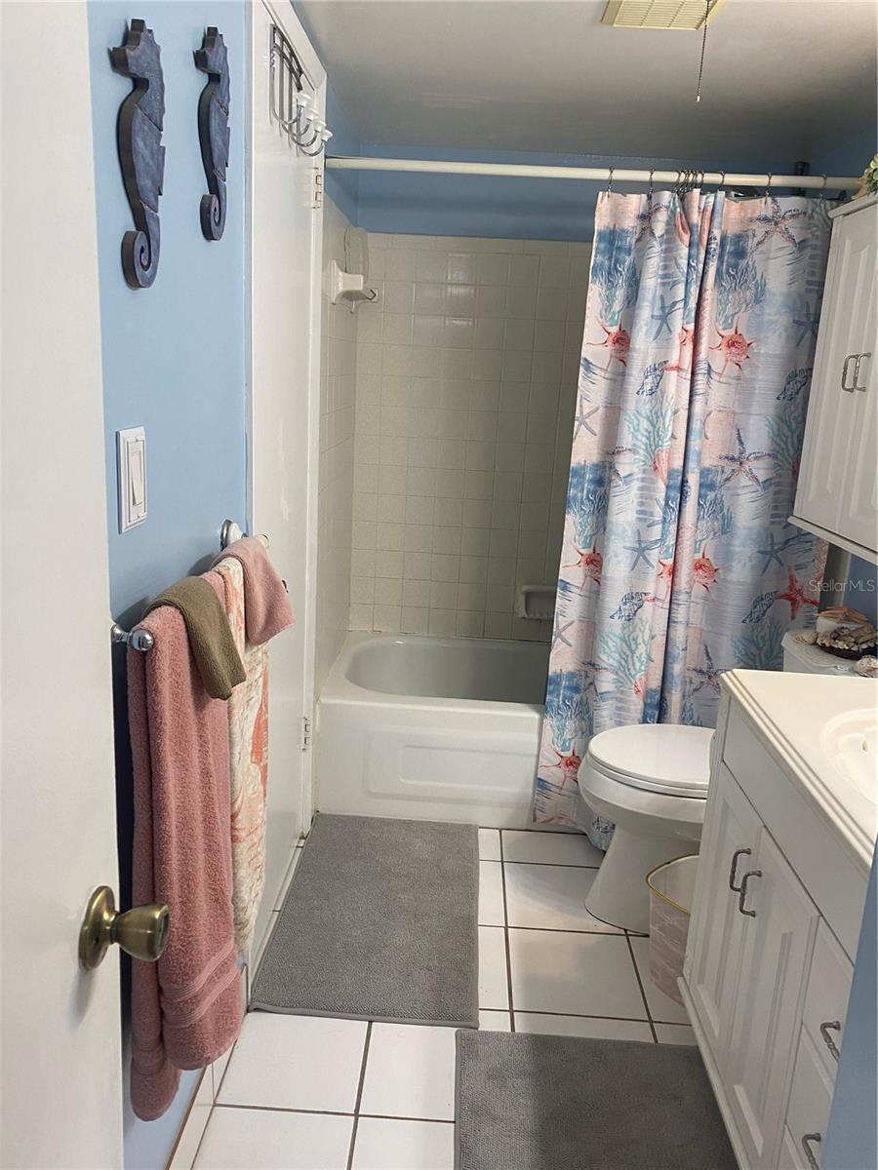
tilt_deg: -10.3
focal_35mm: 26
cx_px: 439
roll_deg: -3.9
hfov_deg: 53.1
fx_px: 879
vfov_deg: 67.3
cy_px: 585
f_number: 1.8
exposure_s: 1/60
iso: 80
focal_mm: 4.25
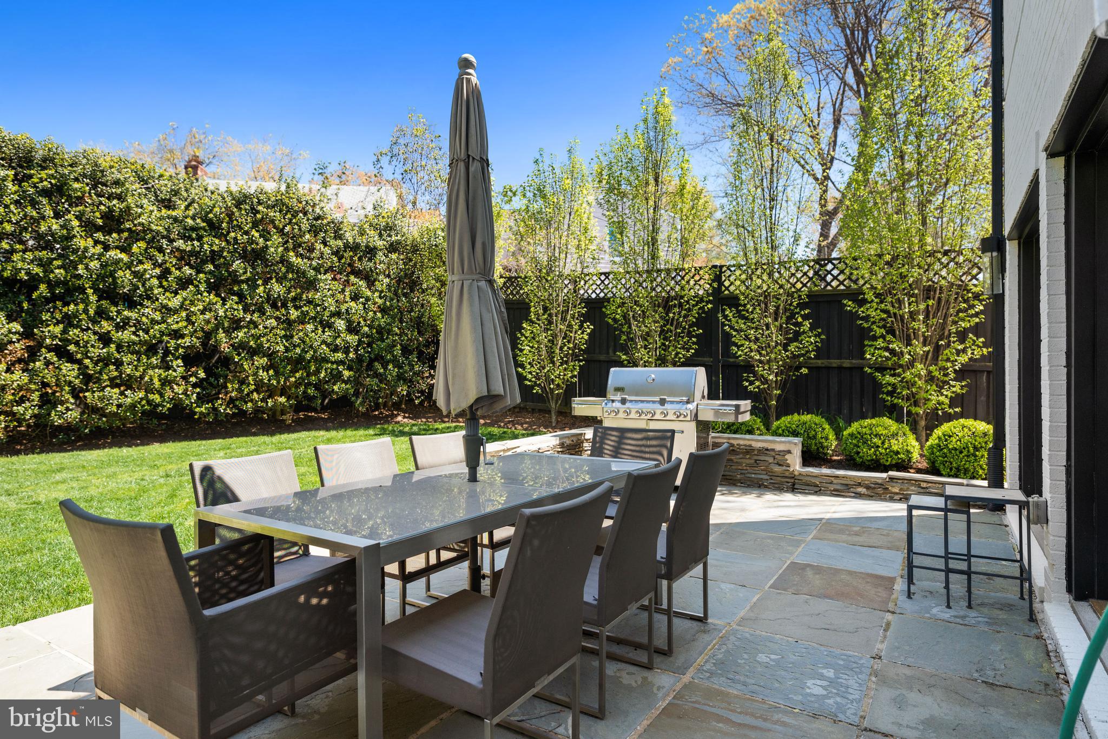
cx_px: 554
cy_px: 370
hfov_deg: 86.9
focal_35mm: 19
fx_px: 585
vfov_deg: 64.5
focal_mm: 19
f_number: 2.8
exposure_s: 1/1000
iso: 200
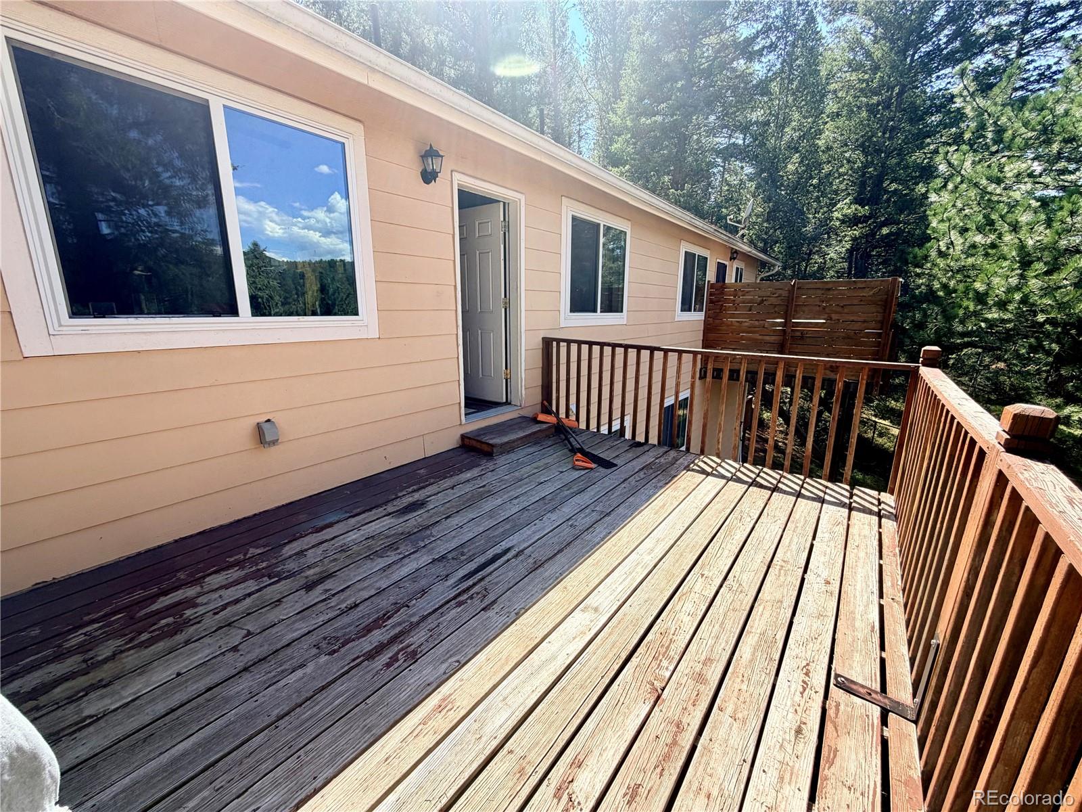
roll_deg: -0.5
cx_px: 541
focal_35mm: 14
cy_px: 406
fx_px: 438
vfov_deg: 85.7
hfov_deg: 102.1
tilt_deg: -10.8
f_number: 2.2
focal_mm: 2.22
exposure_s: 1/559
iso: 40
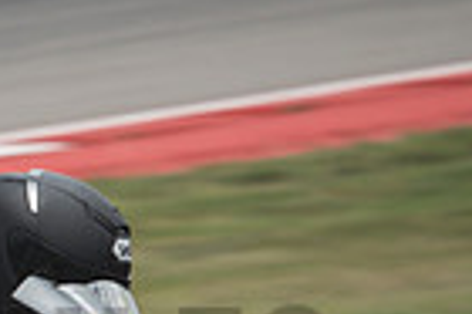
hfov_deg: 1.7
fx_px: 16291
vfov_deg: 1.1
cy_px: 403
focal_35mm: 1244
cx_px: -381
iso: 125
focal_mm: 200
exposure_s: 1/320
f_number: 5
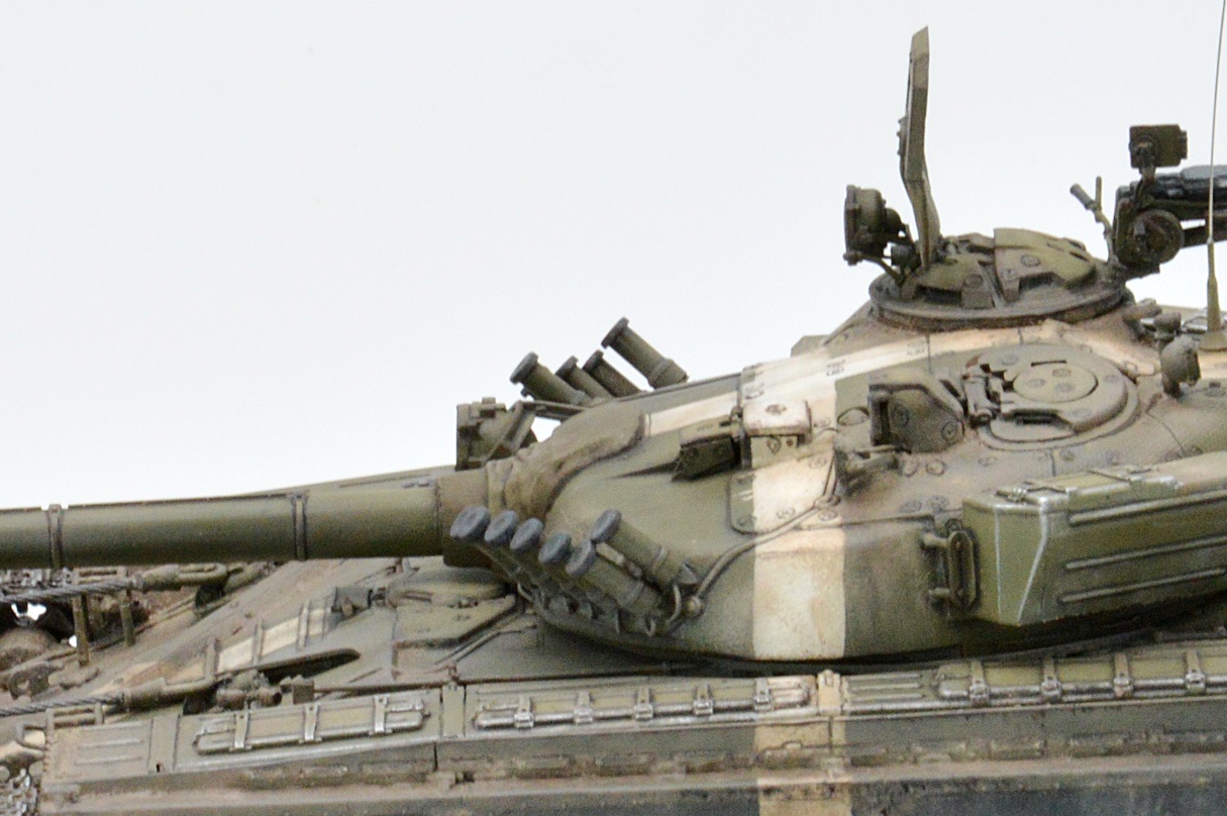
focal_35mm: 361
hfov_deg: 5.7
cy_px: 320
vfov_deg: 3.8
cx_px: 465
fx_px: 12294
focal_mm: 90
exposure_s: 1/20
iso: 800
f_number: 18
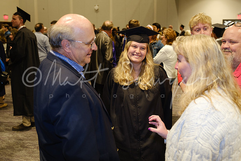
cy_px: 80
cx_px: 120
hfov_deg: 48.4
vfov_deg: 33.4
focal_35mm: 40
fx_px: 268
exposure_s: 1/75
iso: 1600
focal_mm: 26.6
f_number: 2.8
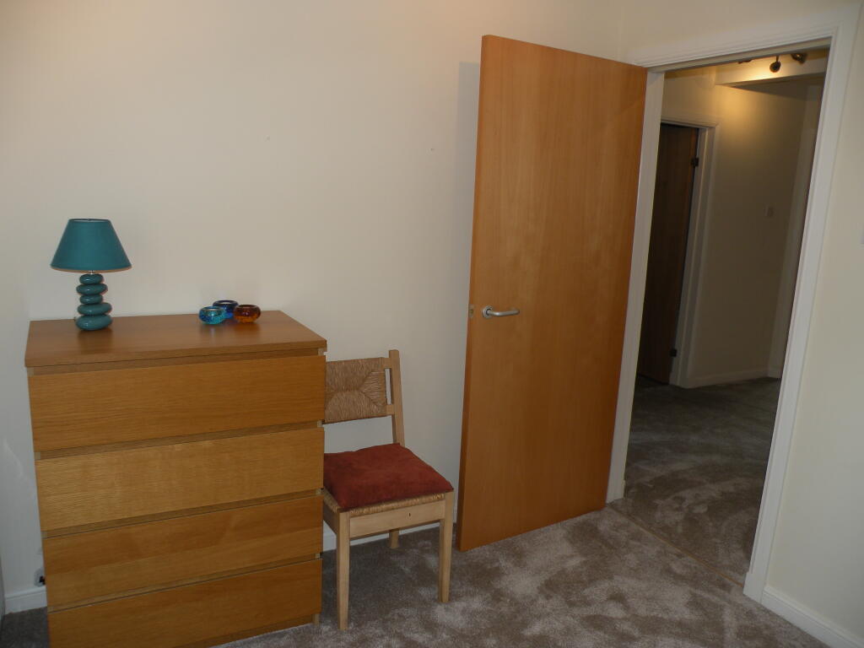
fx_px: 674
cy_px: 324
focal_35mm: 27
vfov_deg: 51.4
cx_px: 432
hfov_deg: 65.3
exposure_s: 1/55.6
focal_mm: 4.7
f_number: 2.8
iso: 64
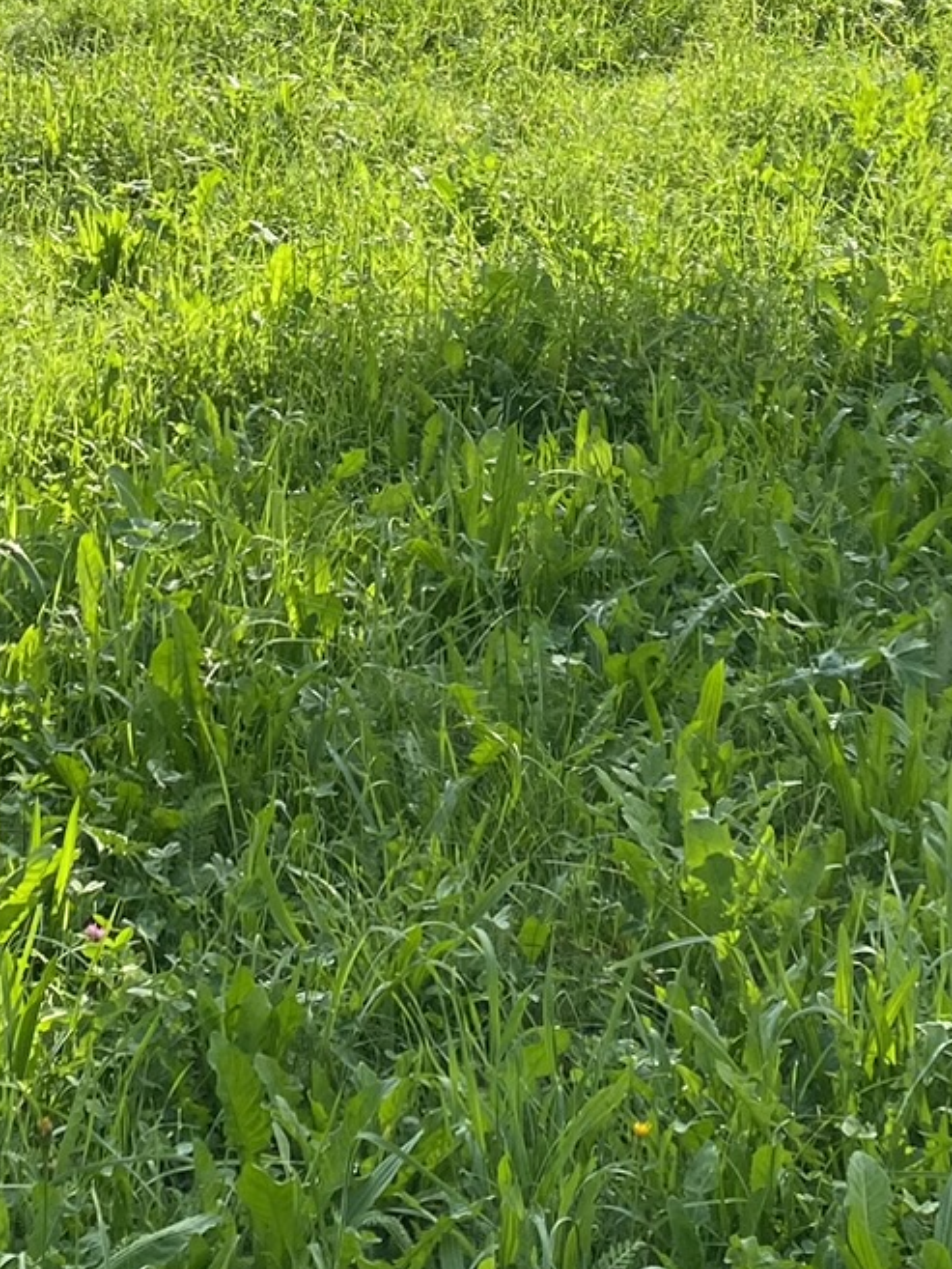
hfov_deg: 18.2
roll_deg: +0.5
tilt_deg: -11.9
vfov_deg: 23.1
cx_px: 313
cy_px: -2
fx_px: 2969
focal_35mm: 81
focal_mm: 4.25
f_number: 1.8
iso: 32
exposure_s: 1/965
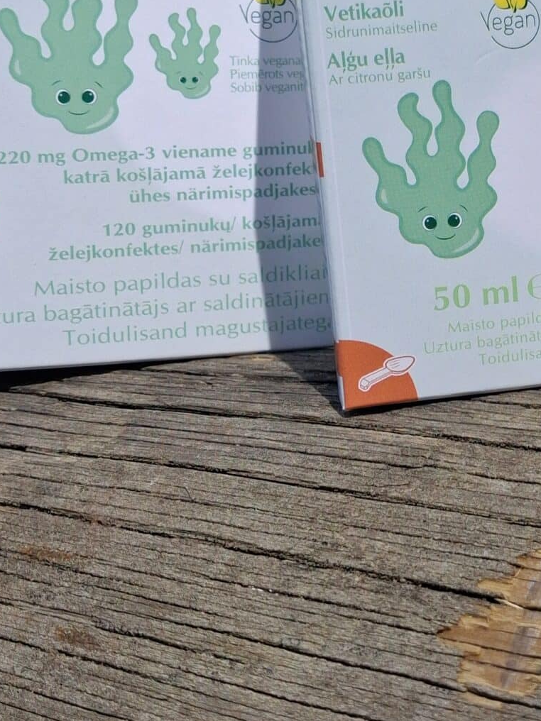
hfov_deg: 20.9
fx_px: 1417
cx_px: 536
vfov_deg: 28.3
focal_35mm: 68
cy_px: 213
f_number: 1.8
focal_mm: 4
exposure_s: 1/1163
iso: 25
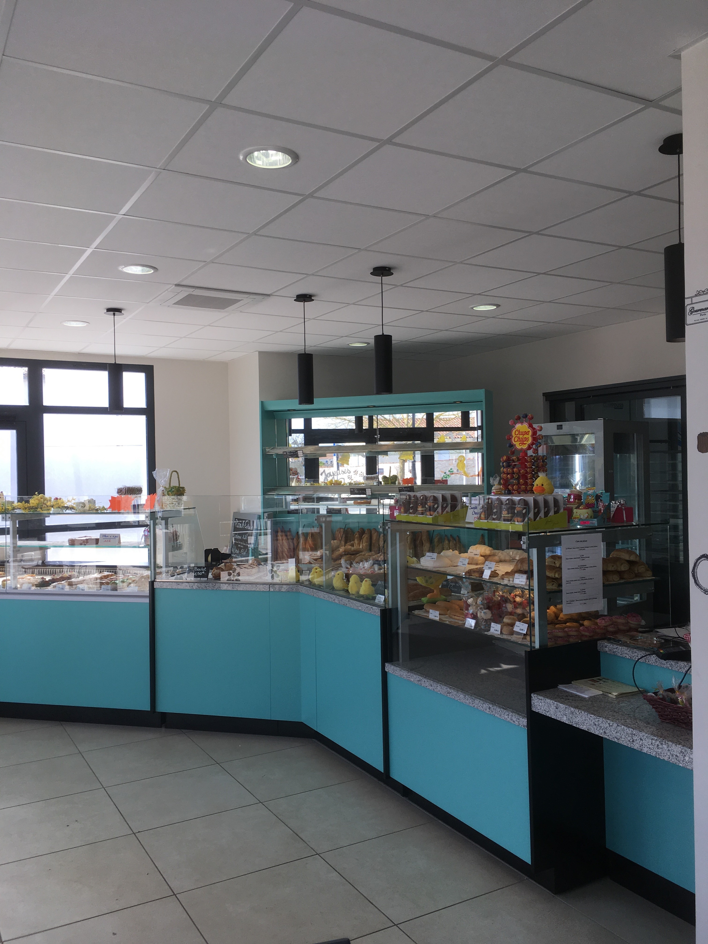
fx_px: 791
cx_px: 354
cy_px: 472
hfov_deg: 48.2
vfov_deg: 61.7
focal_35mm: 29
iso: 25
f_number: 2.2
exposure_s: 1/237
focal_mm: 4.15
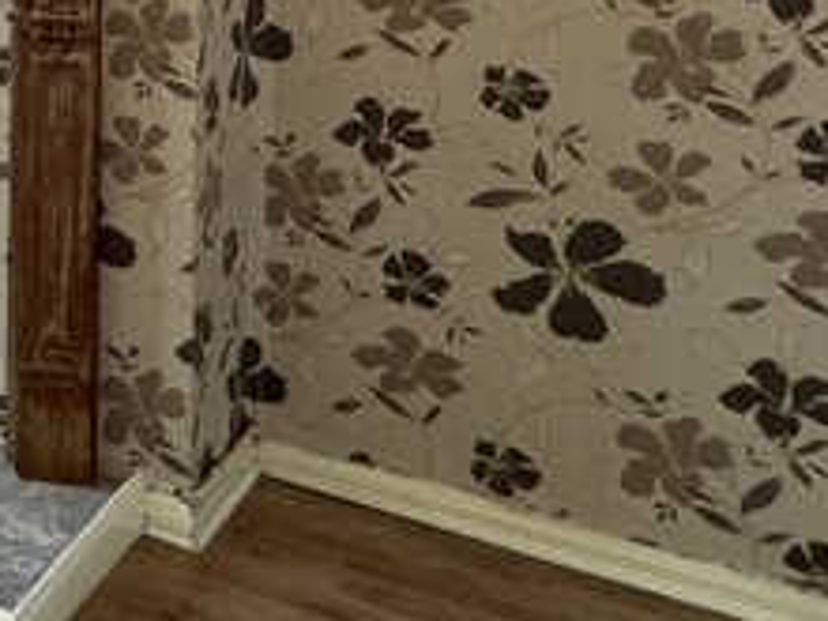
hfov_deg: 22.3
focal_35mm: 61
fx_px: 1459
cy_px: -184
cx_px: -583
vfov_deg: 21.7
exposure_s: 1/50
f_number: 2.2
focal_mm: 2.22
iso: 160
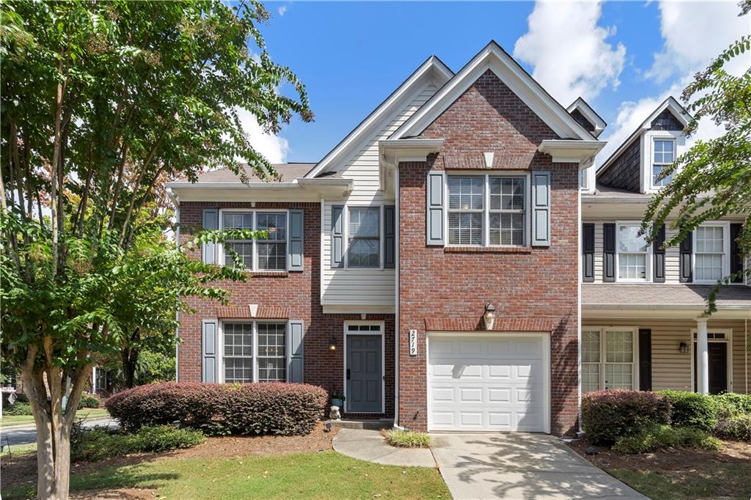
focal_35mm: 19
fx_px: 396
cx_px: 376
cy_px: 250
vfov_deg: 64.5
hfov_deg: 86.9
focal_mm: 19
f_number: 14
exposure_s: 1/1600
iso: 640
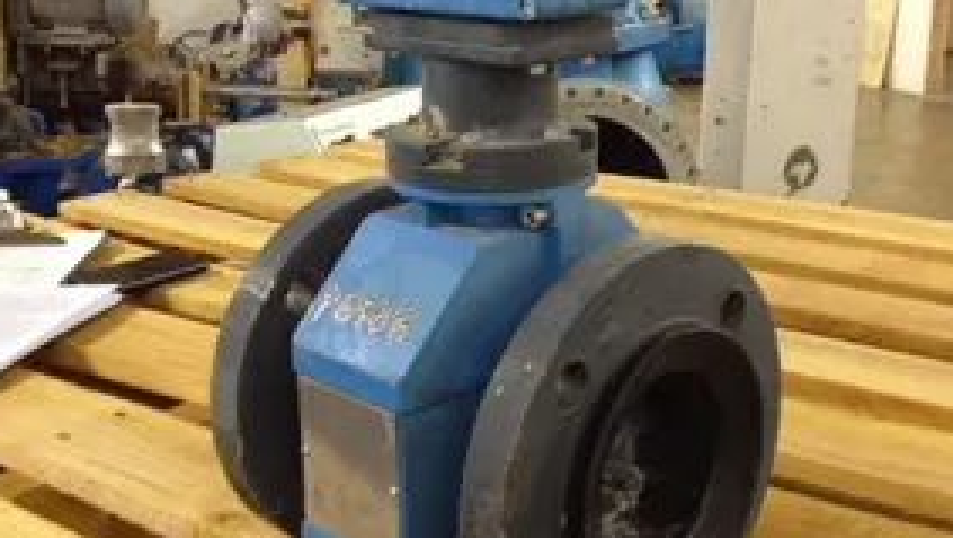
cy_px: 233
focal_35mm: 54
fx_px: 1365
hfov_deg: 38.5
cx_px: 504
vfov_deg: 22.3
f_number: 2.4
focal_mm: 4.28
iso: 200
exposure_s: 1/20
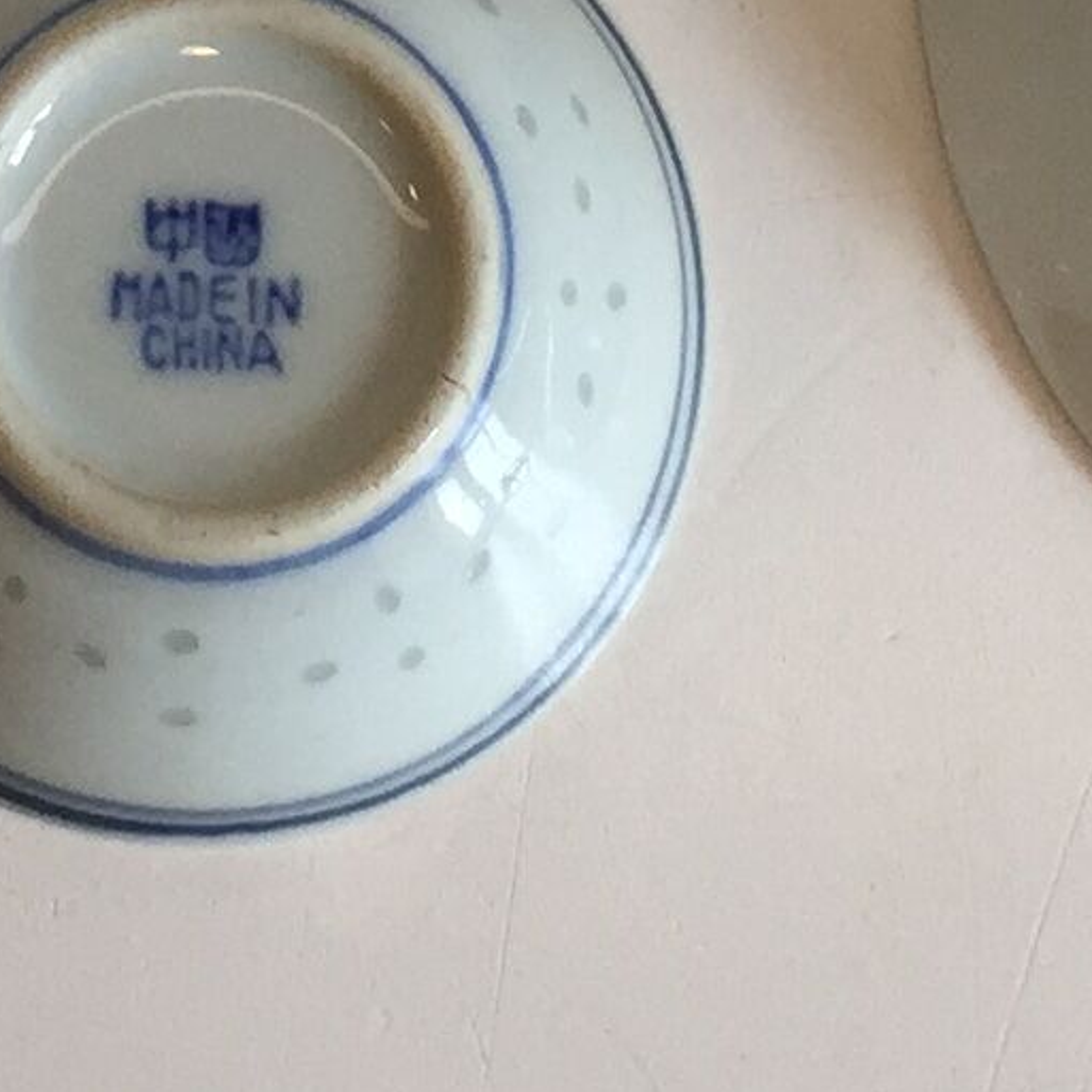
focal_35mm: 163
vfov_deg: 10.1
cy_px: -873
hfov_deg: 10.7
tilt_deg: -71.2
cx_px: 224
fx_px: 5818
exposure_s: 1/100
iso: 50
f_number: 2.2
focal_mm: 4.15
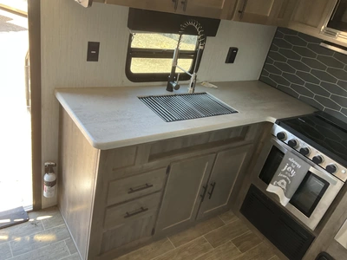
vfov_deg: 48.2
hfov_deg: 61.7
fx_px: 291
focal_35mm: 29
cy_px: 130
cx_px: 174
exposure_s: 1/89
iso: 64
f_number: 1.8
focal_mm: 3
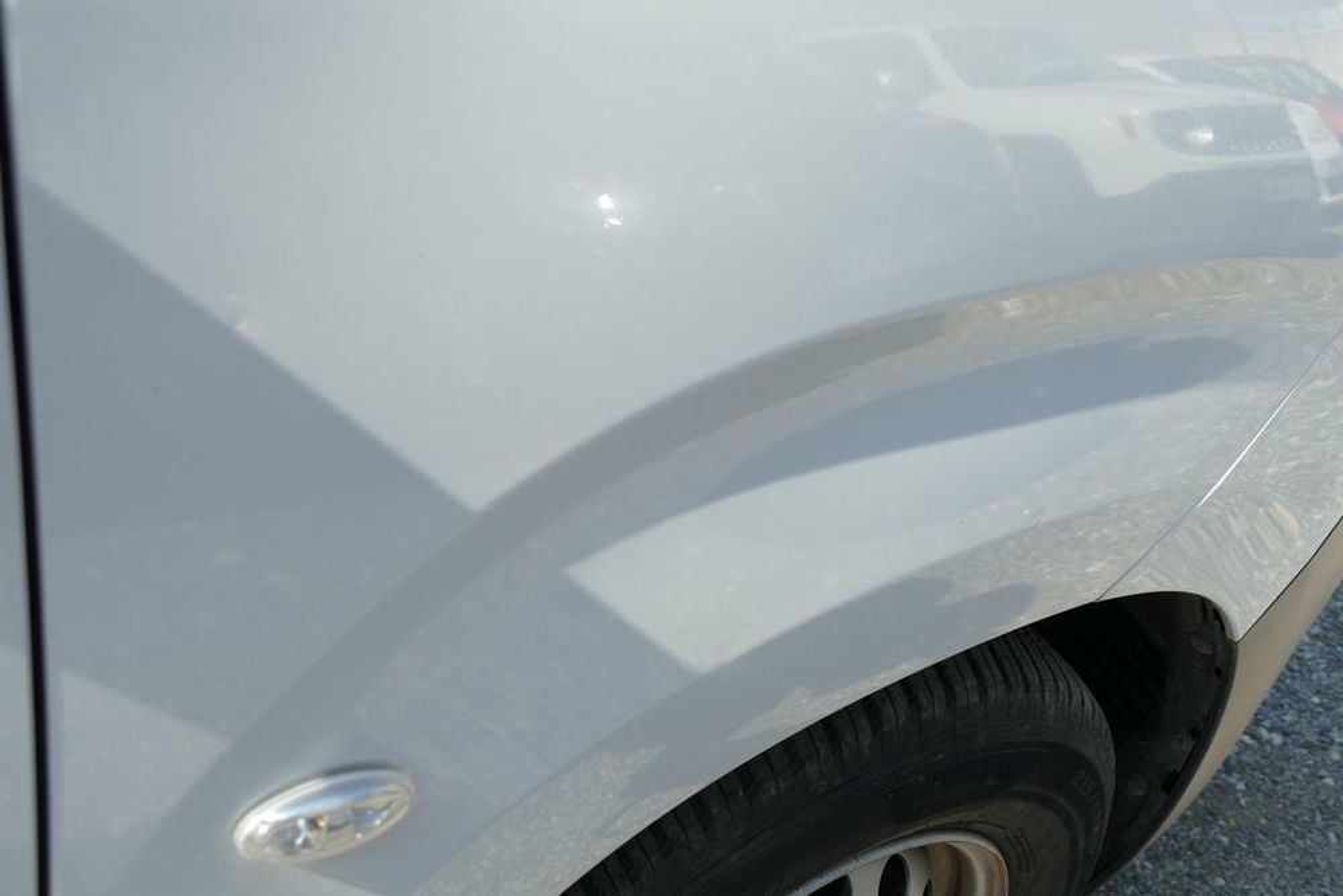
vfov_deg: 35.1
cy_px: 448
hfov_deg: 50.7
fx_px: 1418
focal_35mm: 38
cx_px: 672
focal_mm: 13.7
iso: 125
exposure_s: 1/1000
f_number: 3.1
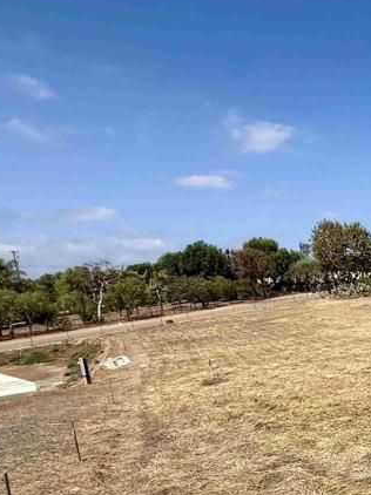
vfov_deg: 51.4
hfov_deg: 29.4
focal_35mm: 34
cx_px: 528
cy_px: 378
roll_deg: +1.7
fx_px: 486
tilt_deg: -8.4
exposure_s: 1/2611
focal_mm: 2.22
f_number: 2.2
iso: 50
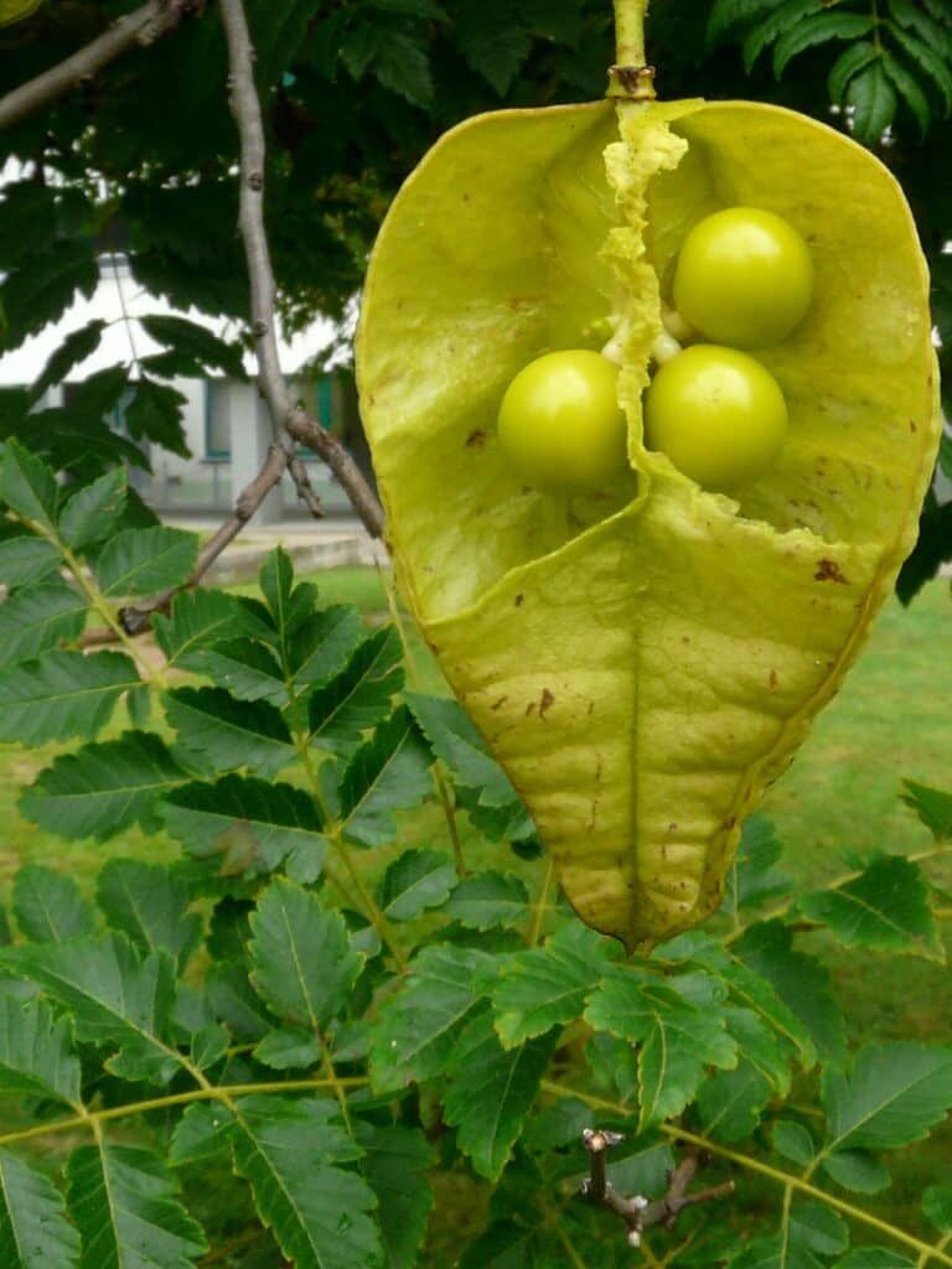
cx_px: 476
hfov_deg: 49.7
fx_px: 1027
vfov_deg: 63.4
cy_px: 634
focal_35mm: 28
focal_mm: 4.6
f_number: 6.3
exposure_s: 1/50
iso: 100
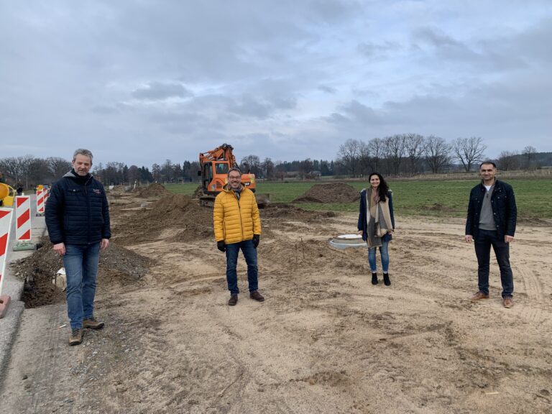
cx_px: 276
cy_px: 207
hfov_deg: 67.3
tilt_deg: -3.1
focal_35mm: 26
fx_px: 415
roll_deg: +1.9
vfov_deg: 53.1
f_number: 1.8
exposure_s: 1/808
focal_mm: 4.25
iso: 25
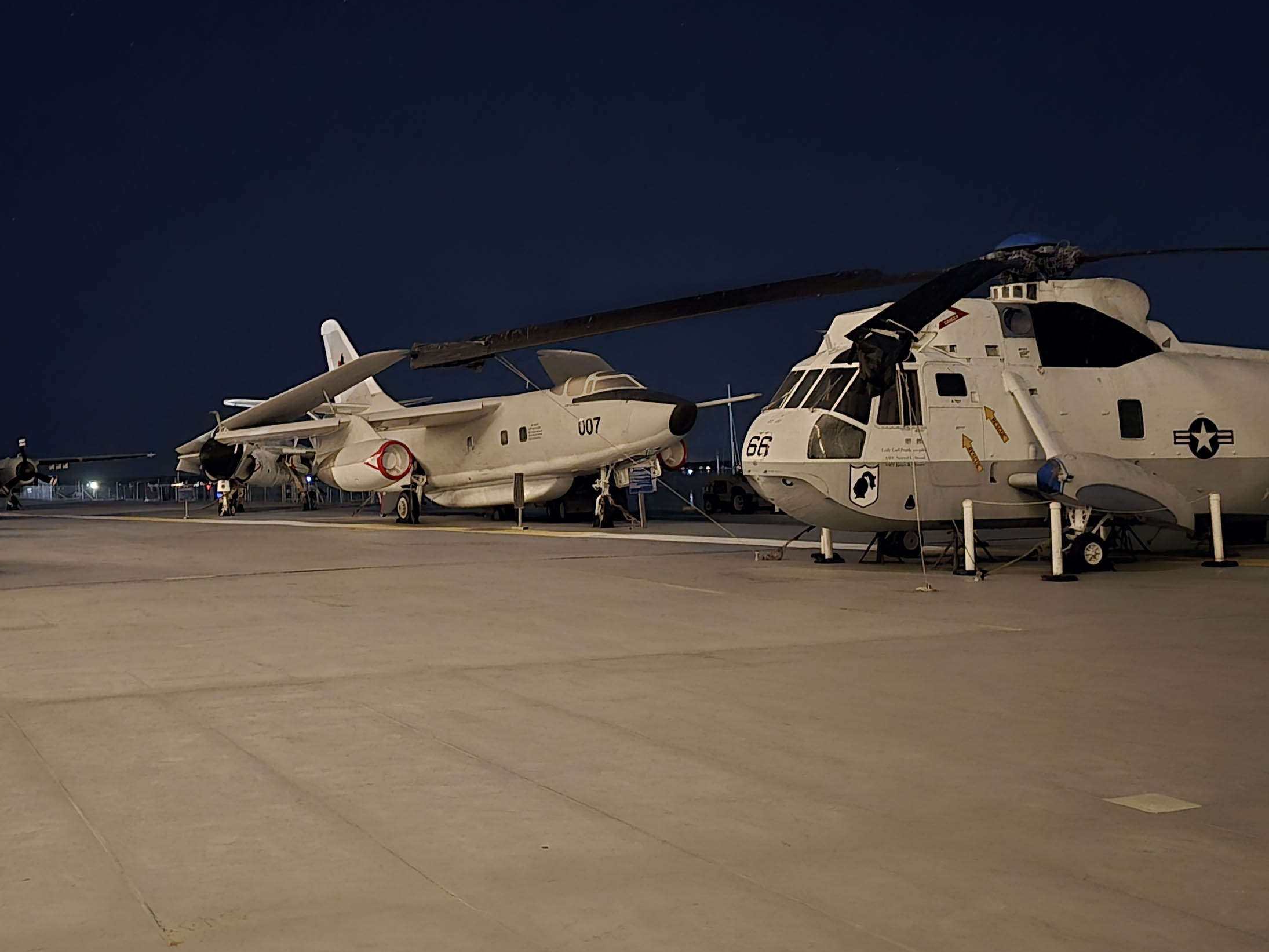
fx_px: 1540
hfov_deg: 43.9
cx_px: 380
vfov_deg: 34.3
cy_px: 391
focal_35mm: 42
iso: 3200
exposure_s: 1/11
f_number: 1.7
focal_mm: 6.3
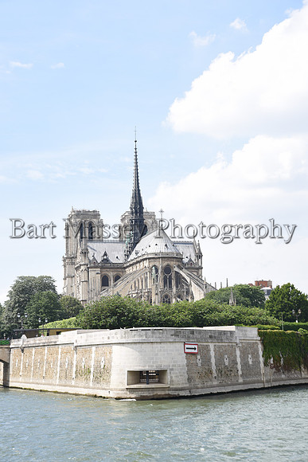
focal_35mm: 66
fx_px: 846
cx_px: 154
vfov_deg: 30.5
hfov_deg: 20.6
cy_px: 231
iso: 125
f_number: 9
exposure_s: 1/200
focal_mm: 66
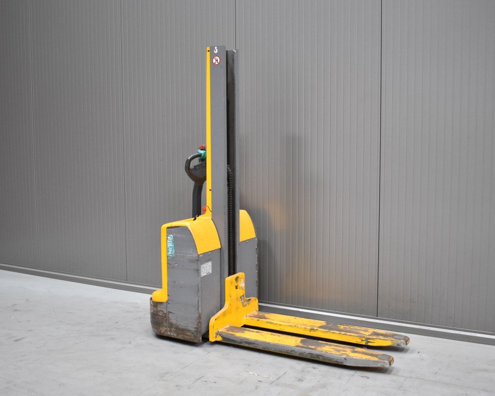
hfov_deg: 46.2
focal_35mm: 40
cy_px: 201
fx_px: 580
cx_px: 241
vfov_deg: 37.7
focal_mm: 23
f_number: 4.5
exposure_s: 1/50
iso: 1250
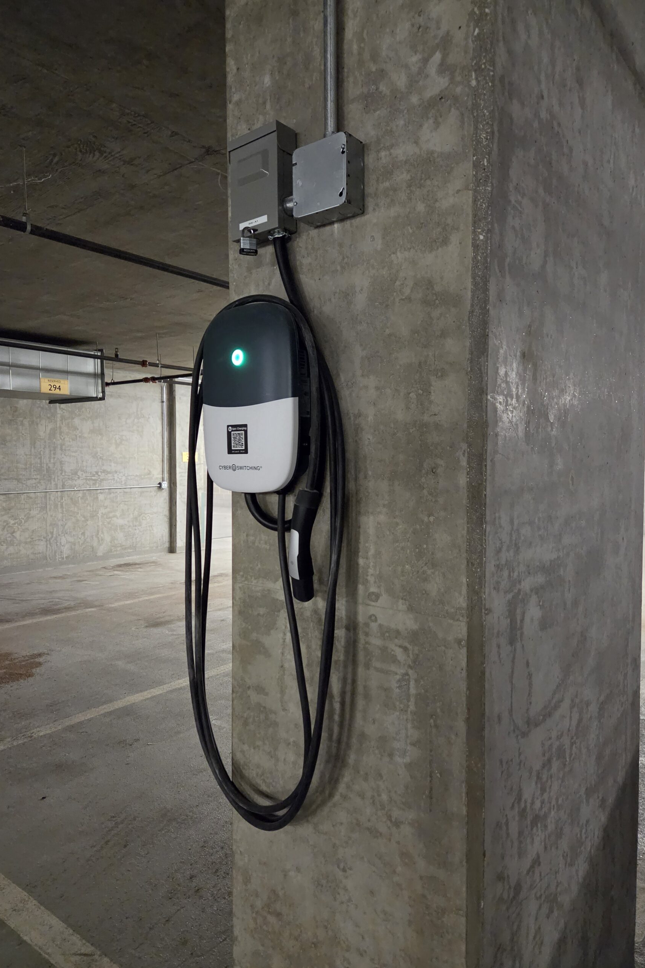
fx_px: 645
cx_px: 332
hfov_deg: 53.1
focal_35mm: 24
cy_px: 484
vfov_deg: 73.7
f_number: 1.8
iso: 2500
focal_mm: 5.4
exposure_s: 1/120
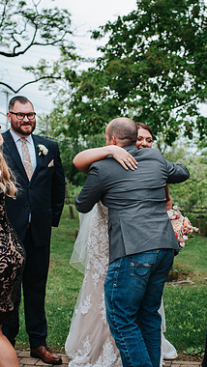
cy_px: 184
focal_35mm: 56
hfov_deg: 21.4
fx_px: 546
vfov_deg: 37.2
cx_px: 133
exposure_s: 1/500
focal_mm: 35
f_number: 3.2
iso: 100
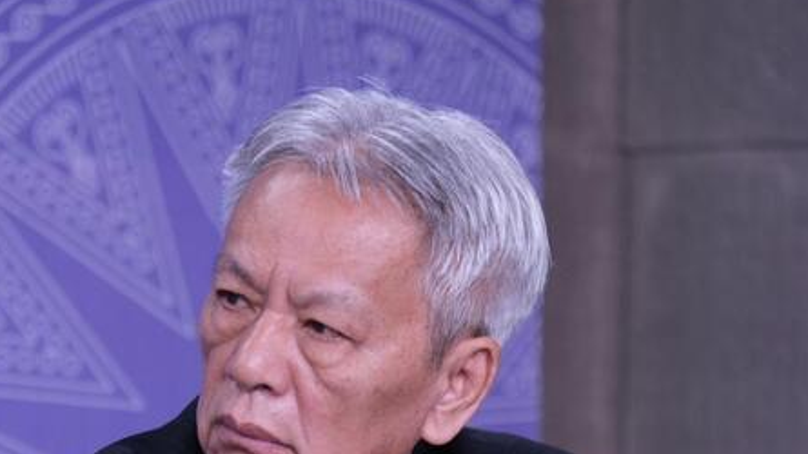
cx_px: 298
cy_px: 459
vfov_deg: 3.0
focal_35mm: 399
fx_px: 8546
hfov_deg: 5.4
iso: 1250
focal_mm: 141.3
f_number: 4.4
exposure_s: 1/125
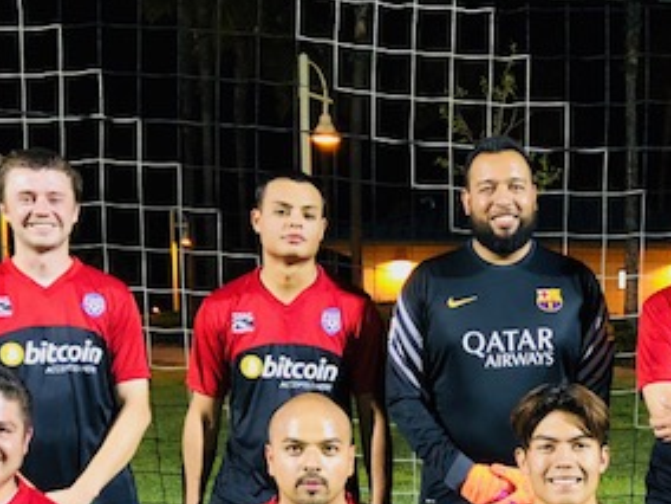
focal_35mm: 63
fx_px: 1221
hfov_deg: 30.2
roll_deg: +0.0
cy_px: 516
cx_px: 510
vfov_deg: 22.3
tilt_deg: -8.0
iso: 100
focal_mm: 4
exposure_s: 1/7
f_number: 1.8
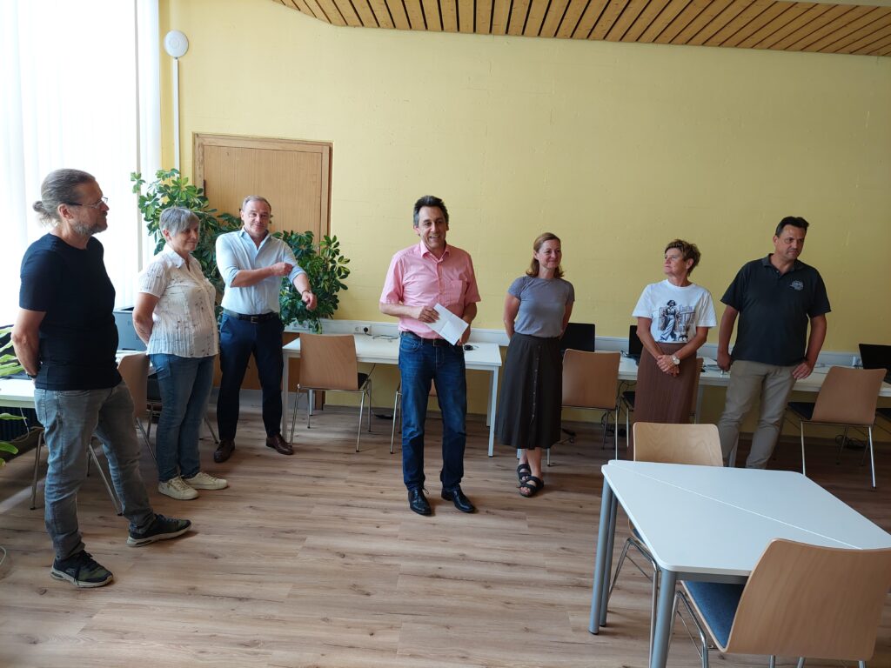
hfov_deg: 69.4
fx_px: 643
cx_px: 446
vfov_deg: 54.9
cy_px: 334
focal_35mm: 25
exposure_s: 1/50
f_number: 1.8
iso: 80
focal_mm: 5.23
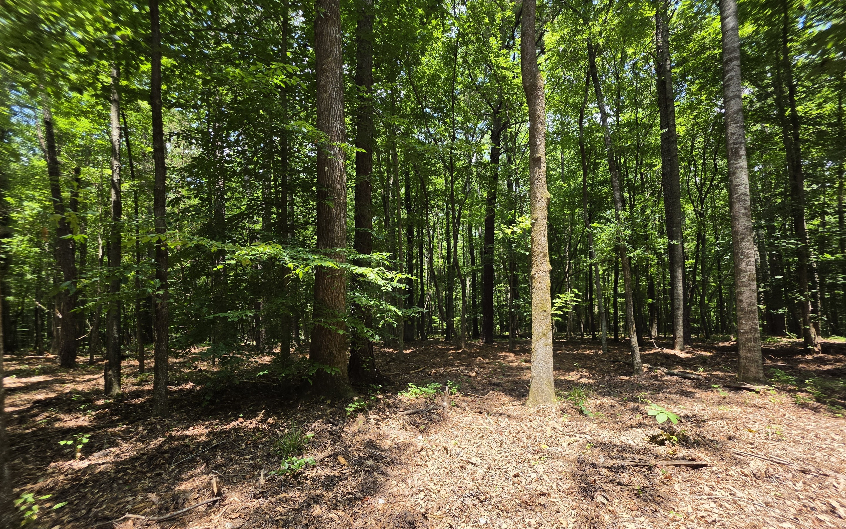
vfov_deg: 78.4
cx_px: 419
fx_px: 323
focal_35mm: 14
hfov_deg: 105.3
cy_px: 291
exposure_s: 1/296
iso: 32
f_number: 1.9
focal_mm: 2.2
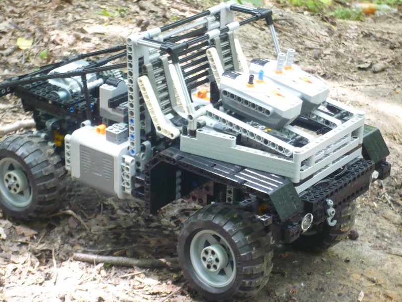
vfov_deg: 15.1
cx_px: 201
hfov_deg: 20.0
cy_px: 151
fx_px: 1138
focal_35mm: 98
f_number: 4.8
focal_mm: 16.1
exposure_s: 1/25
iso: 200
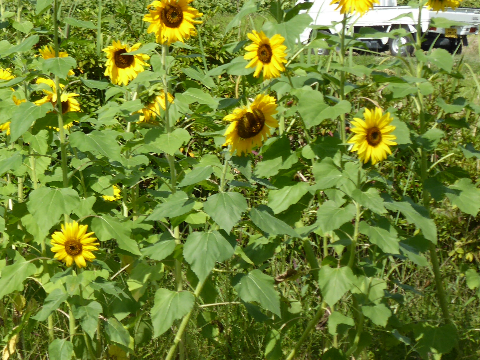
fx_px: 4701
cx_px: 83
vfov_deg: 4.4
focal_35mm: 339
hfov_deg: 5.8
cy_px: 125
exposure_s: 1/320
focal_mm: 30.9
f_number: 5.6
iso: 100
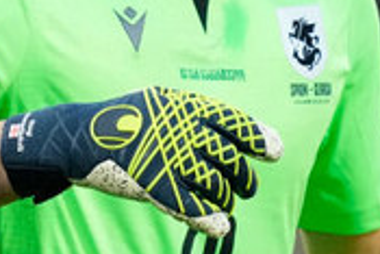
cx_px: 406
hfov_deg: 1.1
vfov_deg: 0.8
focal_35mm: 1828
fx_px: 19311
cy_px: 76
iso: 3200
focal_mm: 400
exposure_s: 1/2000
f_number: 2.8
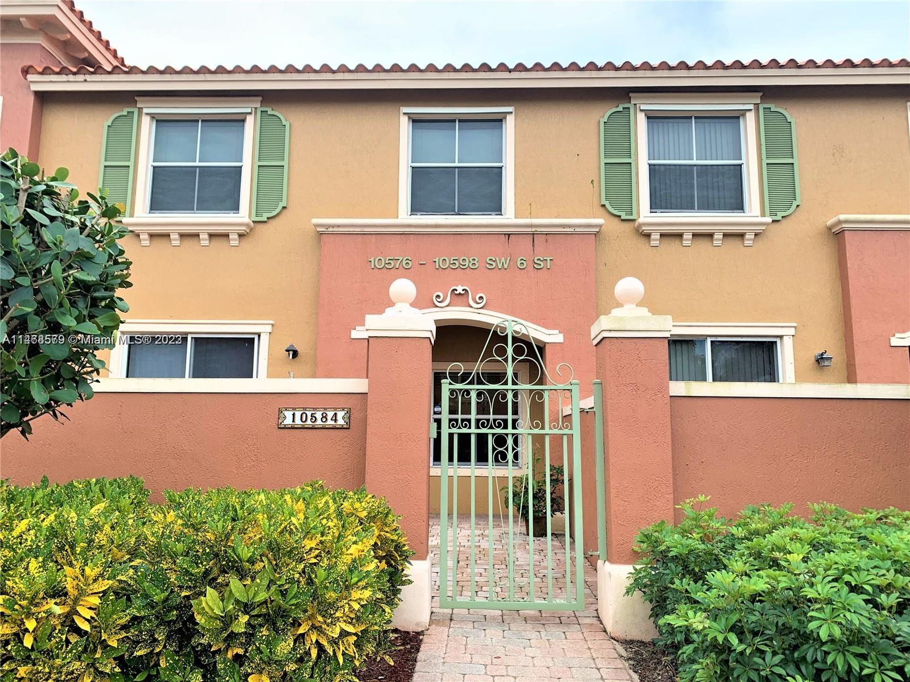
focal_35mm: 26
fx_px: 683
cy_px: 341
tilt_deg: +9.1
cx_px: 455
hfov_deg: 67.3
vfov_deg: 53.1
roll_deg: -0.2
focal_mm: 4.25
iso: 25
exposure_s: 1/431
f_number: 1.8
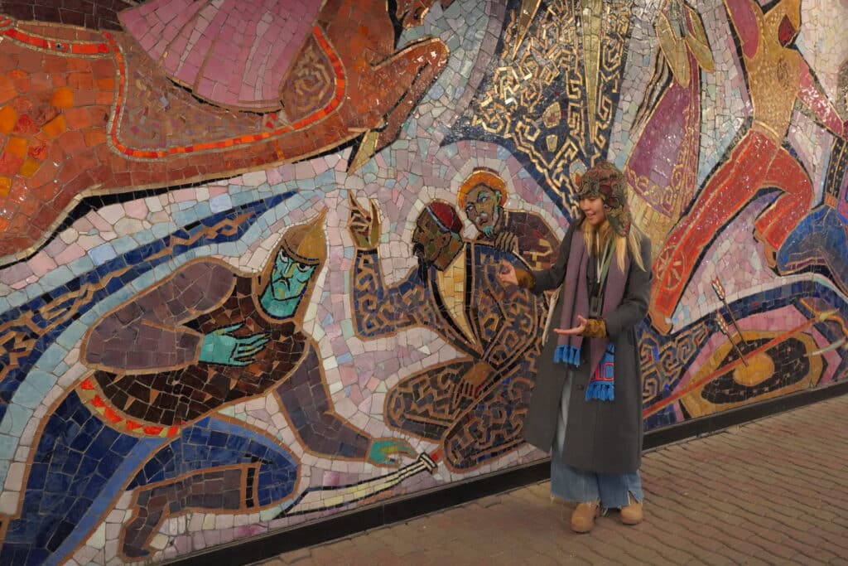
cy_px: 283
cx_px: 424
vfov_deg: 45.0
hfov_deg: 63.7
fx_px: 683
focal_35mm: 29
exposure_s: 1/160
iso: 12800
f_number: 4
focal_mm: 29
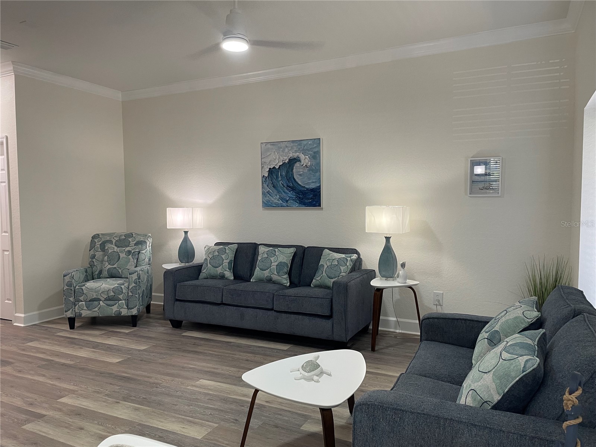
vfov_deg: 53.1
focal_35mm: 26
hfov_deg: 67.3
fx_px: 448
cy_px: 224
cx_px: 298
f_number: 1.6
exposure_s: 1/60
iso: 100
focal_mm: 4.2
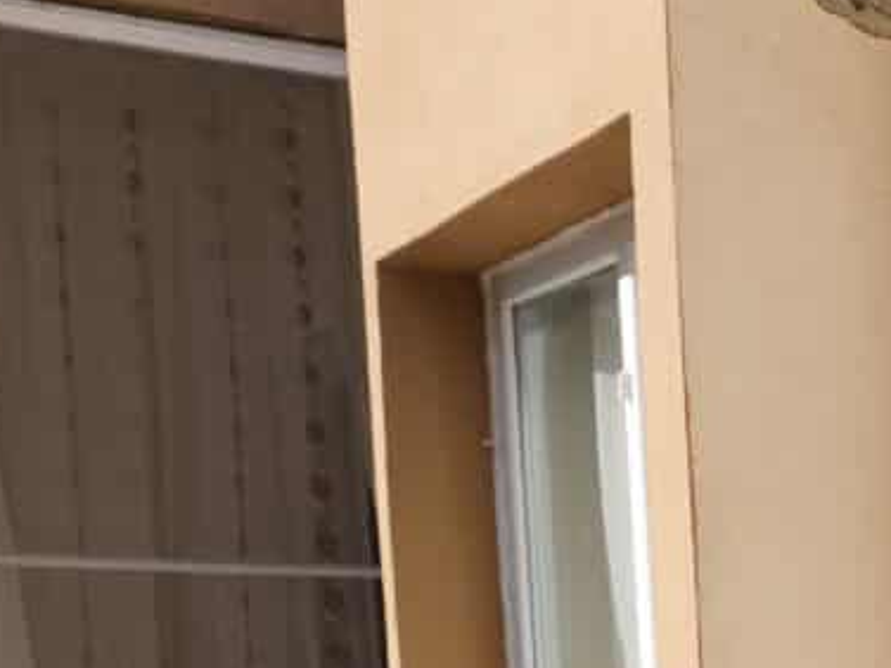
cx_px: 2239
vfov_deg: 15.5
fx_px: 2291
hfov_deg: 13.9
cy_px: 949
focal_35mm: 89
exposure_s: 1/200
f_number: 7.1
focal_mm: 17
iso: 100
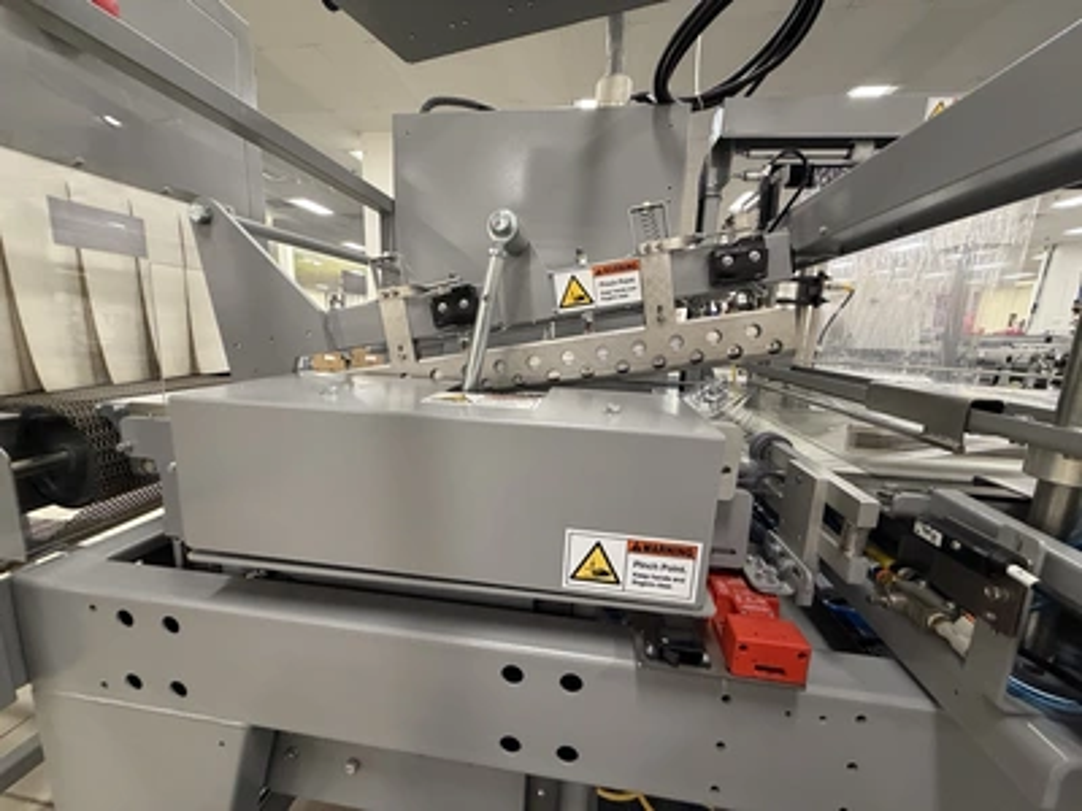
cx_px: 541
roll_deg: -1.8
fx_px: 438
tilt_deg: -10.2
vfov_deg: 85.7
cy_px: 406
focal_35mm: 14
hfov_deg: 102.1
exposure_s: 1/60
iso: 400
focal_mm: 2.22
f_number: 2.2
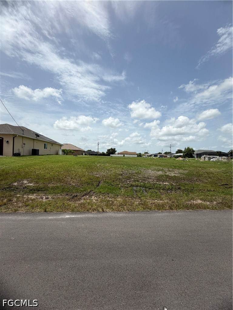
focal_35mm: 14
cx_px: 116
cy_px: 155
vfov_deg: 102.1
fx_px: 126
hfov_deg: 85.7
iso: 20
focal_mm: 2.22
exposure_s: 1/1399
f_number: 2.2
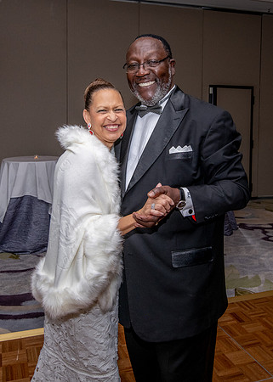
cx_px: 131
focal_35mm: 37
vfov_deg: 50.3
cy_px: 144
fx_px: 403
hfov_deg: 37.4
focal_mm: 20
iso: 400
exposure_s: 1/125
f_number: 6.3
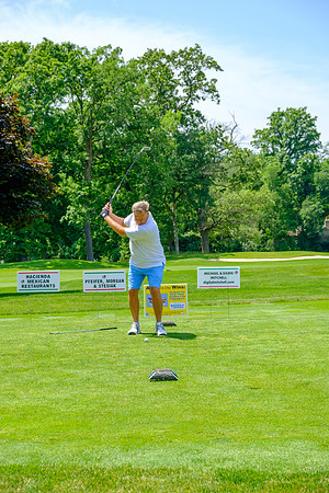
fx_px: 836
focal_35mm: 61
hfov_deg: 22.3
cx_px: 164
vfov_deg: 32.9
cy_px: 246
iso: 200
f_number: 5
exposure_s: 1/500
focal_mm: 40.7
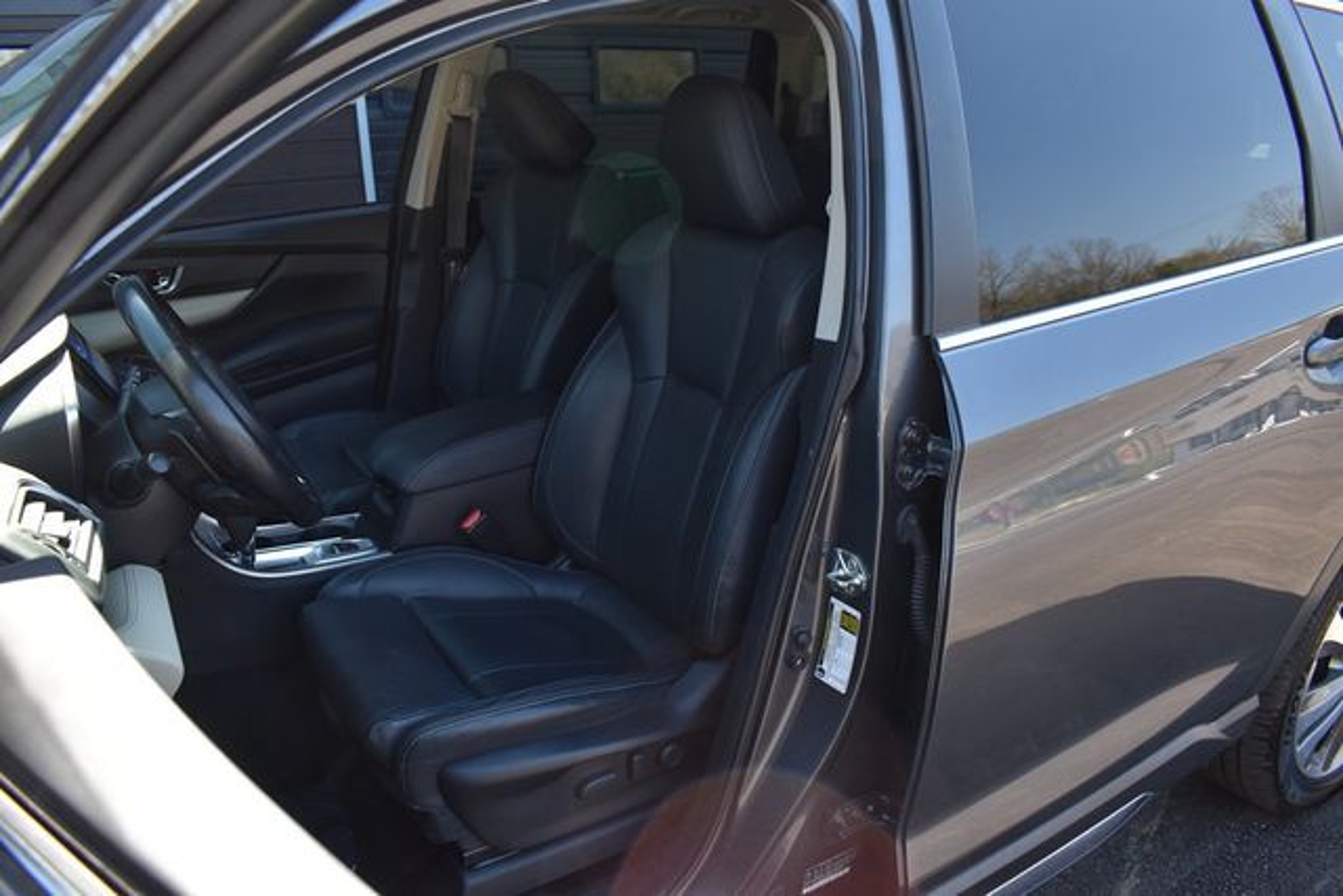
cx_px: 672
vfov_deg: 48.0
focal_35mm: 27
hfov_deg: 67.4
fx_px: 1007
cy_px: 448
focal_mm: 18
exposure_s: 1/250
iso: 400
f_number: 5
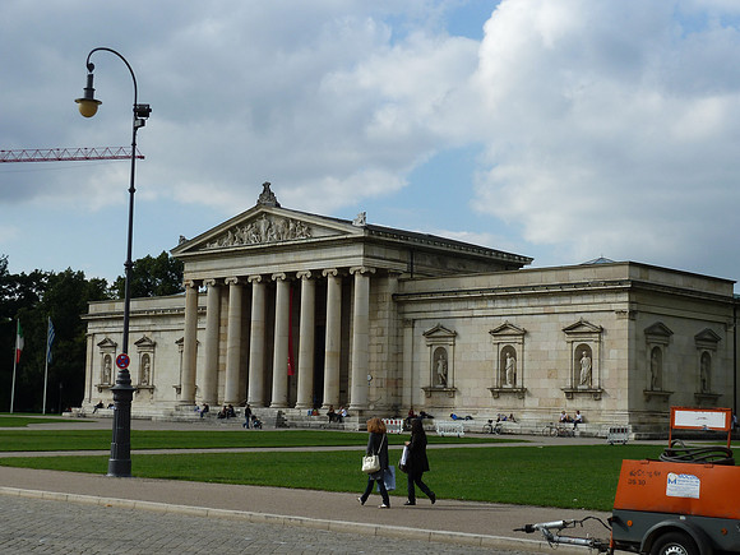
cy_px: 278
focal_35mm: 59
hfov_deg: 32.7
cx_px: 370
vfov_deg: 24.8
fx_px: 1261
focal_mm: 9.7
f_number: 4.5
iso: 80
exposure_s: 1/500
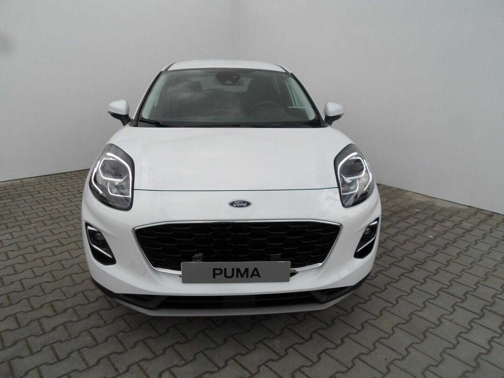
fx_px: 364
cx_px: 252
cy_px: 189
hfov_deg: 69.4
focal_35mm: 25
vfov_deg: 54.9
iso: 80
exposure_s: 1/1500
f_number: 2.5
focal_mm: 4.5
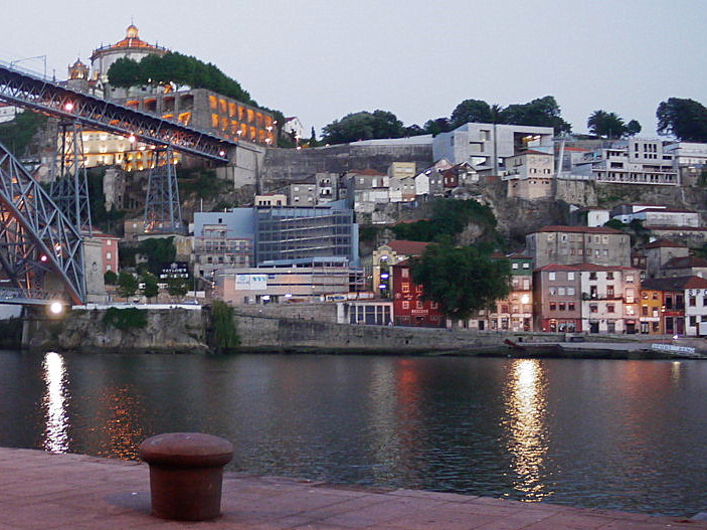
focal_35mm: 51
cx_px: 107
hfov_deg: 35.8
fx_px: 1041
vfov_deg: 28.6
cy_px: 266
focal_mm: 14
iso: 800
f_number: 3.5
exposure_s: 1/20
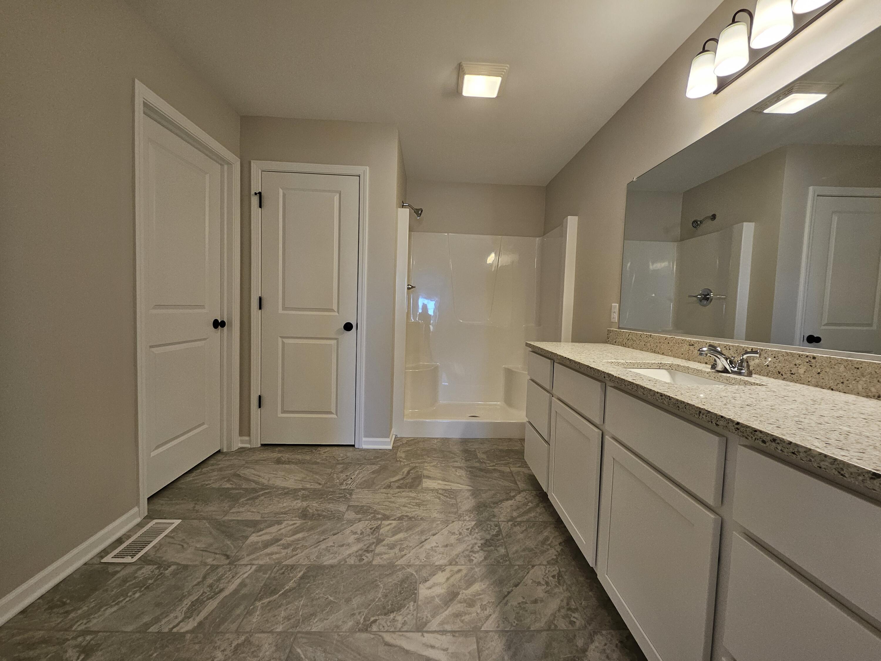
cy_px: 330
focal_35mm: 13
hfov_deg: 106.2
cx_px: 440
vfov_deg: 89.9
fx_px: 331
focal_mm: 1.74
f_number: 2.2
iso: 80
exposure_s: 1/60
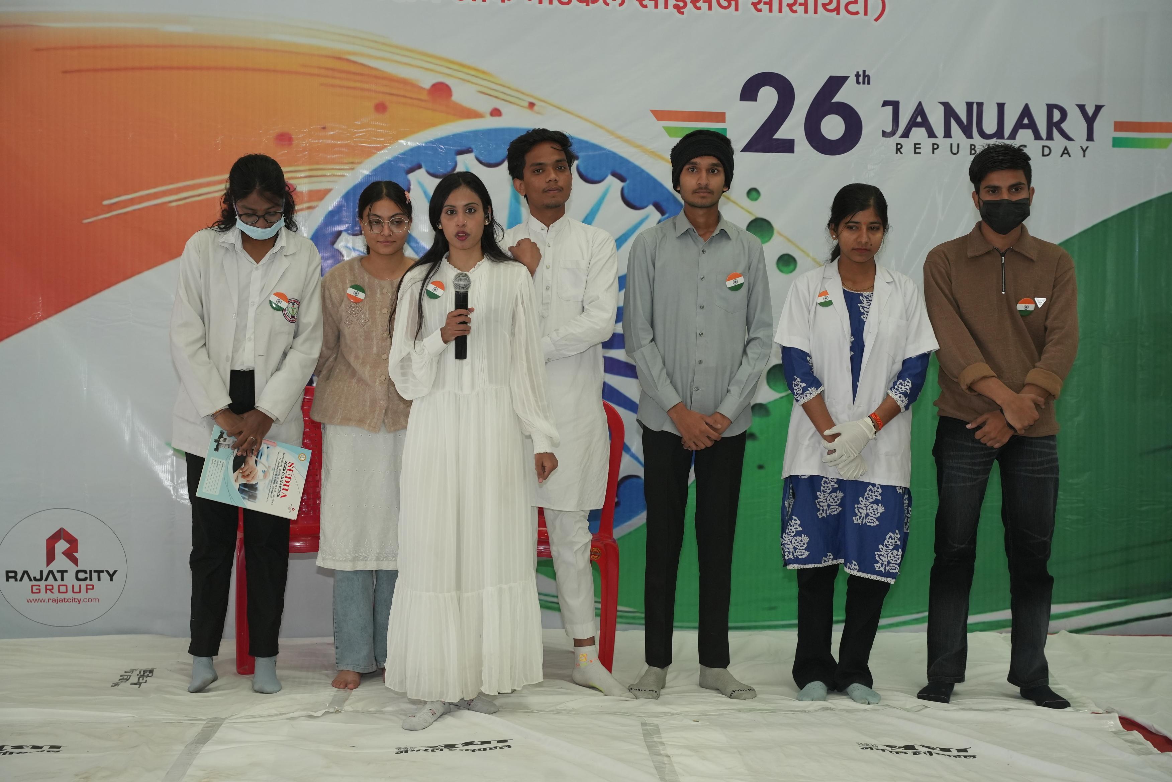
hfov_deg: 38.8
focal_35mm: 51
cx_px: 586
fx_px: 1663
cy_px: 391
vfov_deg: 26.4
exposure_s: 1/200
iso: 2000
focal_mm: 51.1
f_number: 4.5
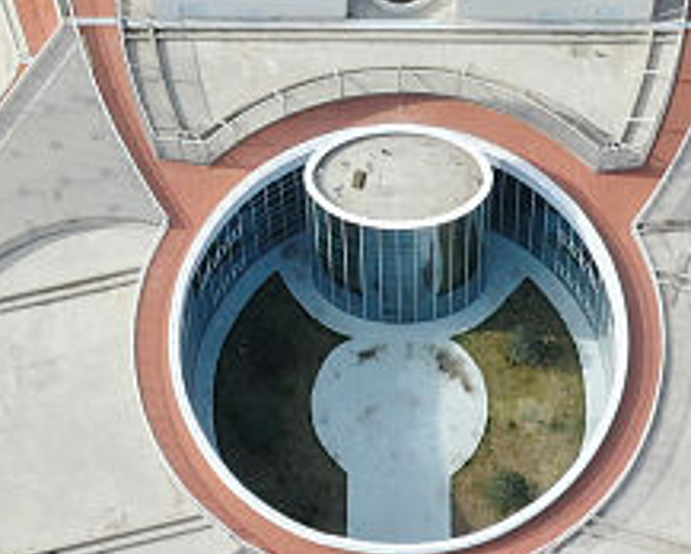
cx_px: 242
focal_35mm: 145
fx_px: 2968
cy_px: -38
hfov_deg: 13.3
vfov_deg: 10.5
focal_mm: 10.26
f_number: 11
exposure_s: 1/100
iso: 100
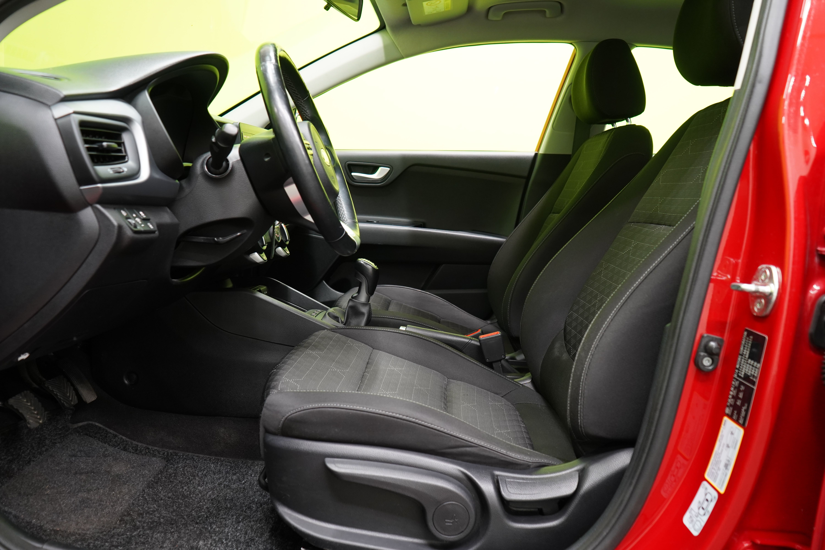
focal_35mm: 28
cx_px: 412
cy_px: 275
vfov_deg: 46.4
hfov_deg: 65.5
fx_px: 642
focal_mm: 28
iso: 1600
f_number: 5
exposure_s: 1/20
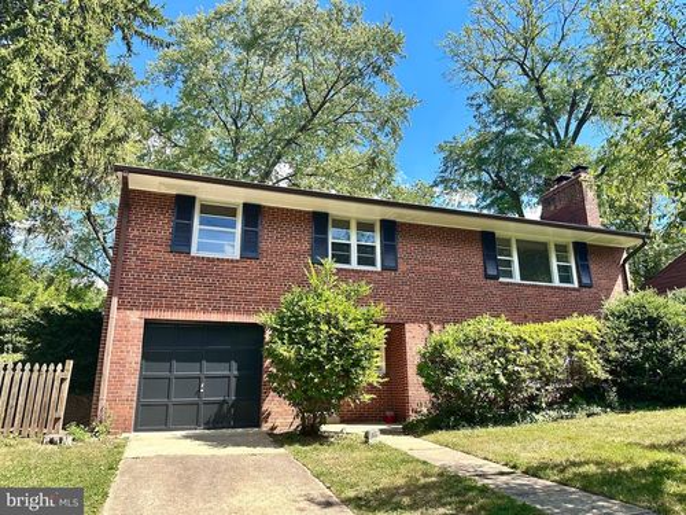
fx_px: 476
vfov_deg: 56.8
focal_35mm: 24
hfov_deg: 71.6
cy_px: 258
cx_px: 343
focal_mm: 6.86
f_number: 1.78
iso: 80
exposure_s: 1/1664
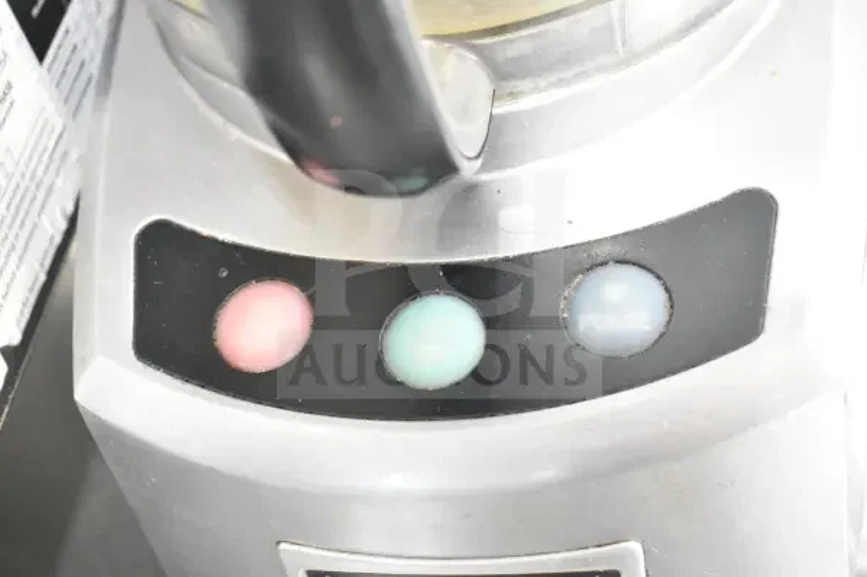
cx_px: 439
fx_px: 1324
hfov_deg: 36.3
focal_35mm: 55
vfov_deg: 24.6
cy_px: 284
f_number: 4.8
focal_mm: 36
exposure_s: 1/60
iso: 4000
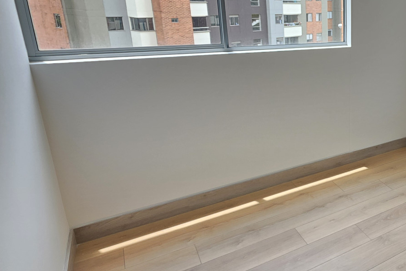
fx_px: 327
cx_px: 418
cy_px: 105
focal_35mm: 29
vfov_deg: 44.7
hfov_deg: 49.9
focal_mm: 2.2
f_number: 1.9
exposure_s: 1/120
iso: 50
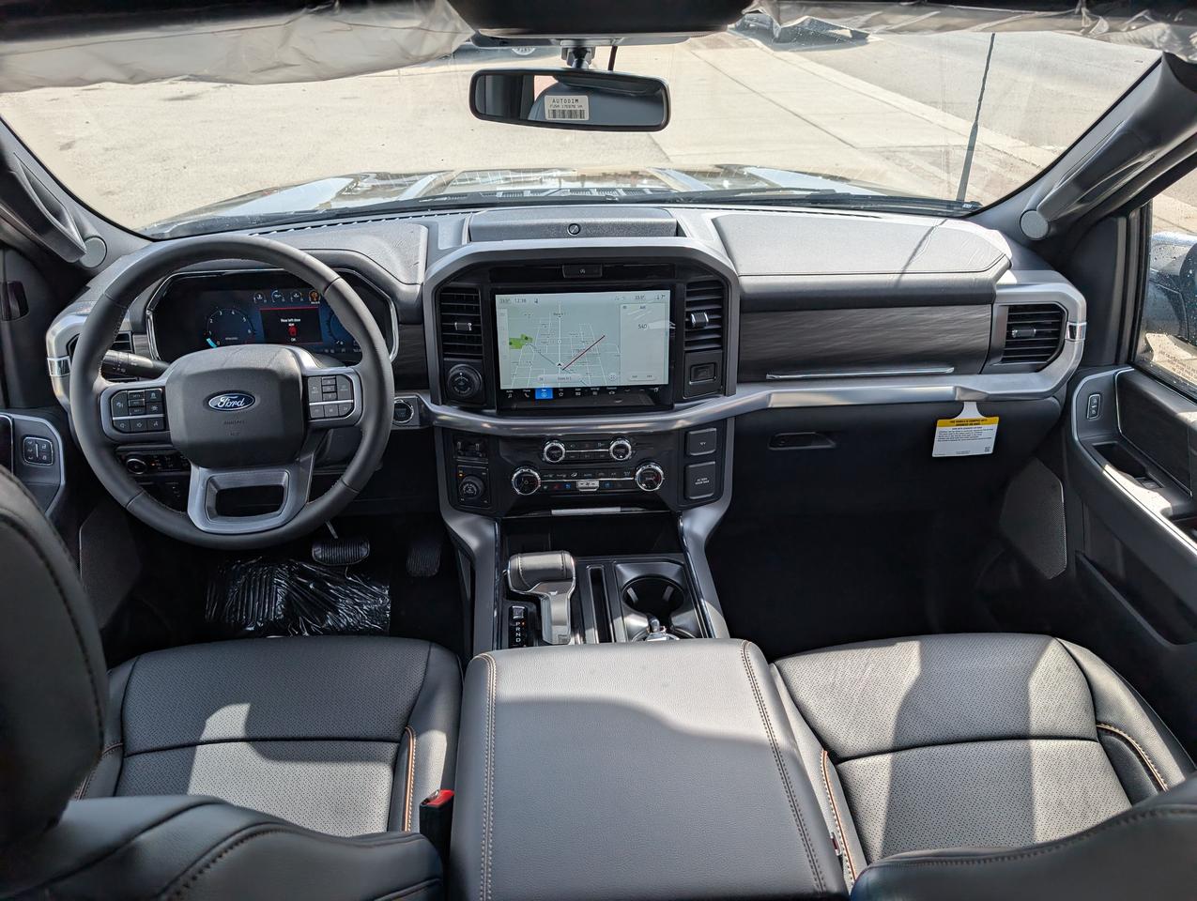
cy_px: 450
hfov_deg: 71.5
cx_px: 598
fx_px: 831
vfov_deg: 56.9
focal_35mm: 24
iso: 20
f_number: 1.68
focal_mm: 6.9
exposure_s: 1/406
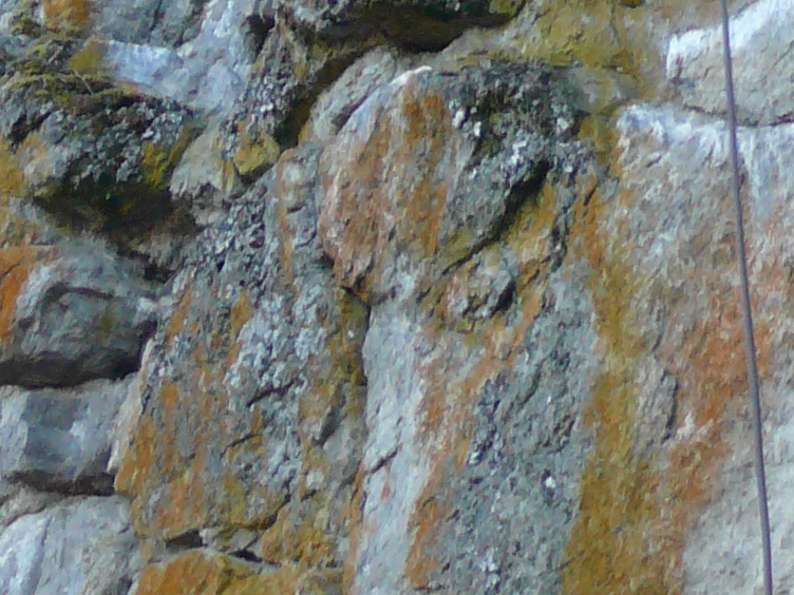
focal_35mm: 262
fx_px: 6010
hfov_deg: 7.5
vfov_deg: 5.5
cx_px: 800
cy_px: -695
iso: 125
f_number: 3.7
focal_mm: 11.5
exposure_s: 1/30
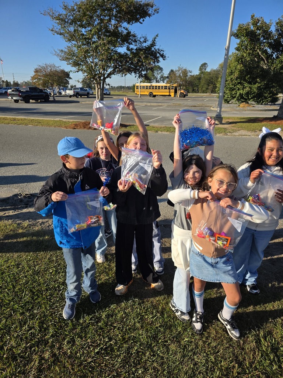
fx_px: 251
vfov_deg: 73.9
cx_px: 142
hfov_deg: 58.9
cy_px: 189
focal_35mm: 23
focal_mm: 6.3
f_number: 1.7
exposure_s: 1/4539
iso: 80
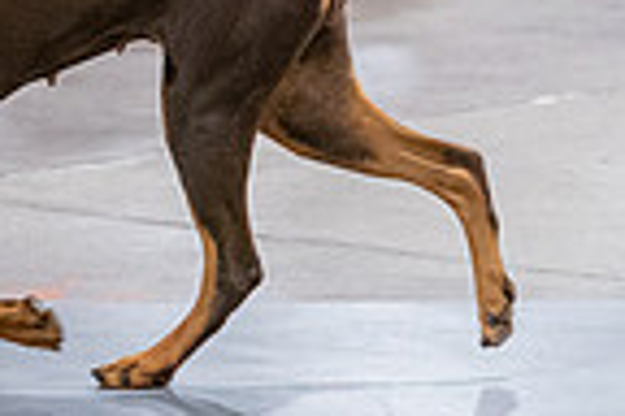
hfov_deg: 4.0
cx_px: -217
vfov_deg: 2.6
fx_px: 9027
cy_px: -180
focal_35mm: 520
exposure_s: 1/320
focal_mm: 129
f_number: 3.2
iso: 6400
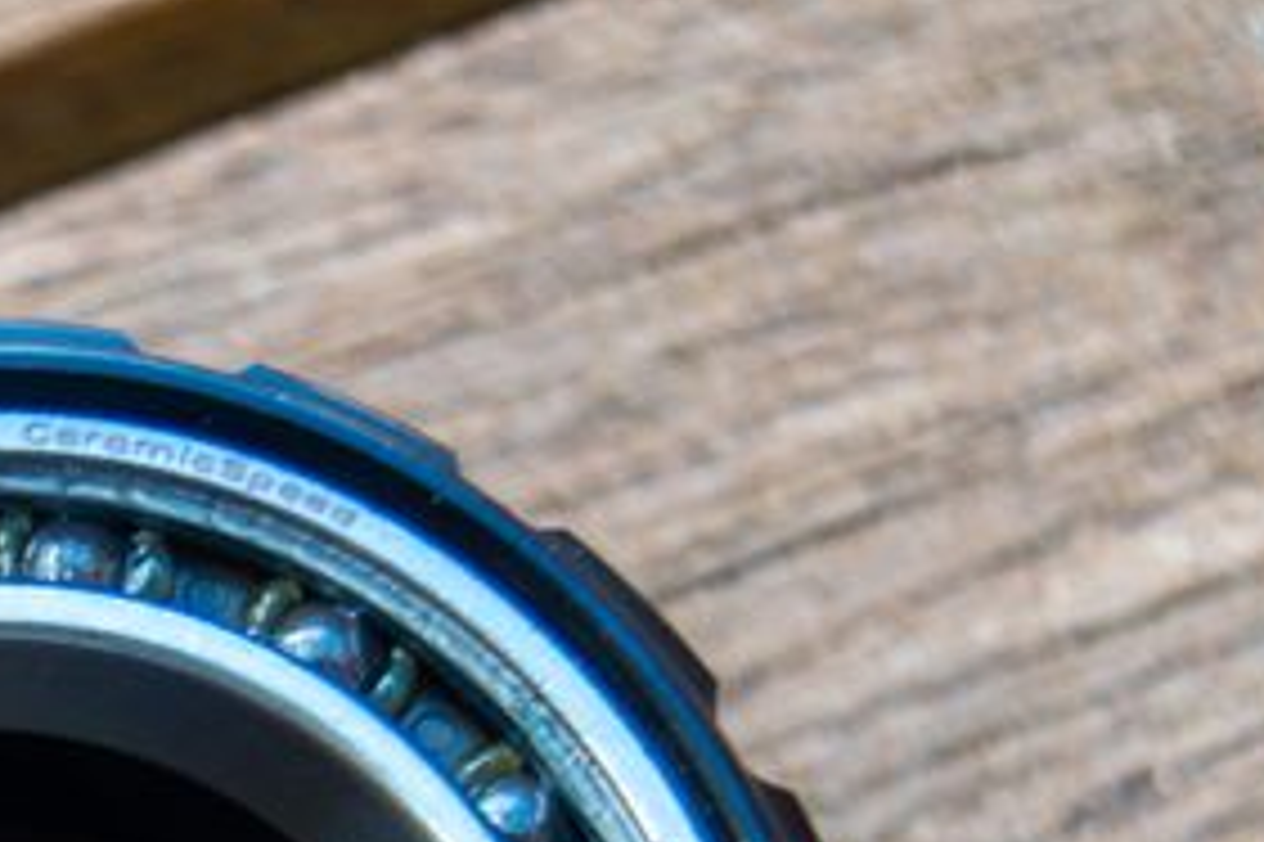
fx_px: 7649
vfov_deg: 6.1
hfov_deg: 9.2
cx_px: -724
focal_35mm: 218
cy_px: 1625
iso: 100
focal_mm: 34
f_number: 5.6
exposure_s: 1/40
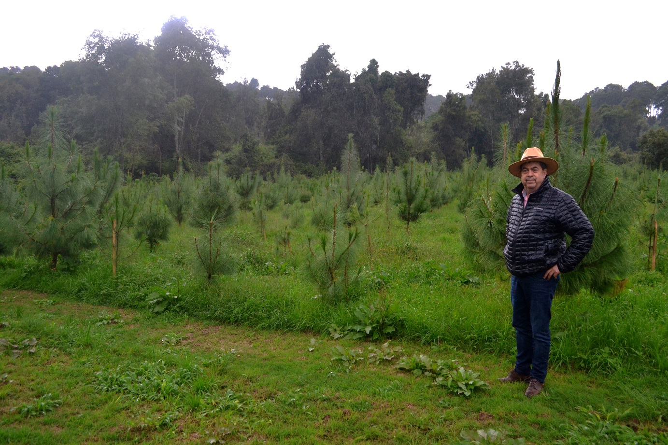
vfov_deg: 47.9
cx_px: 334
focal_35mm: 27
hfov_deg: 67.4
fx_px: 501
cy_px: 222
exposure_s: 1/640
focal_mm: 18
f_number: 4.5
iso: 1600
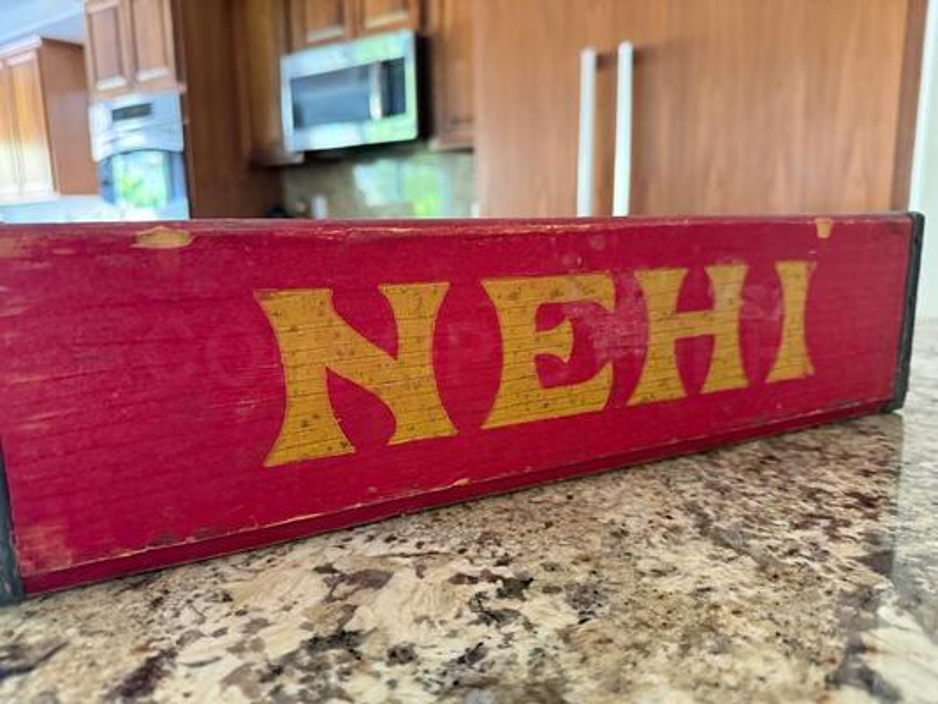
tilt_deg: -10.0
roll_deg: -0.2
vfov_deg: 56.8
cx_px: 469
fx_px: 650
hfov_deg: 71.6
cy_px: 352
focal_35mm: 24
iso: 800
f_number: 1.78
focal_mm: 6.76
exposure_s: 1/49
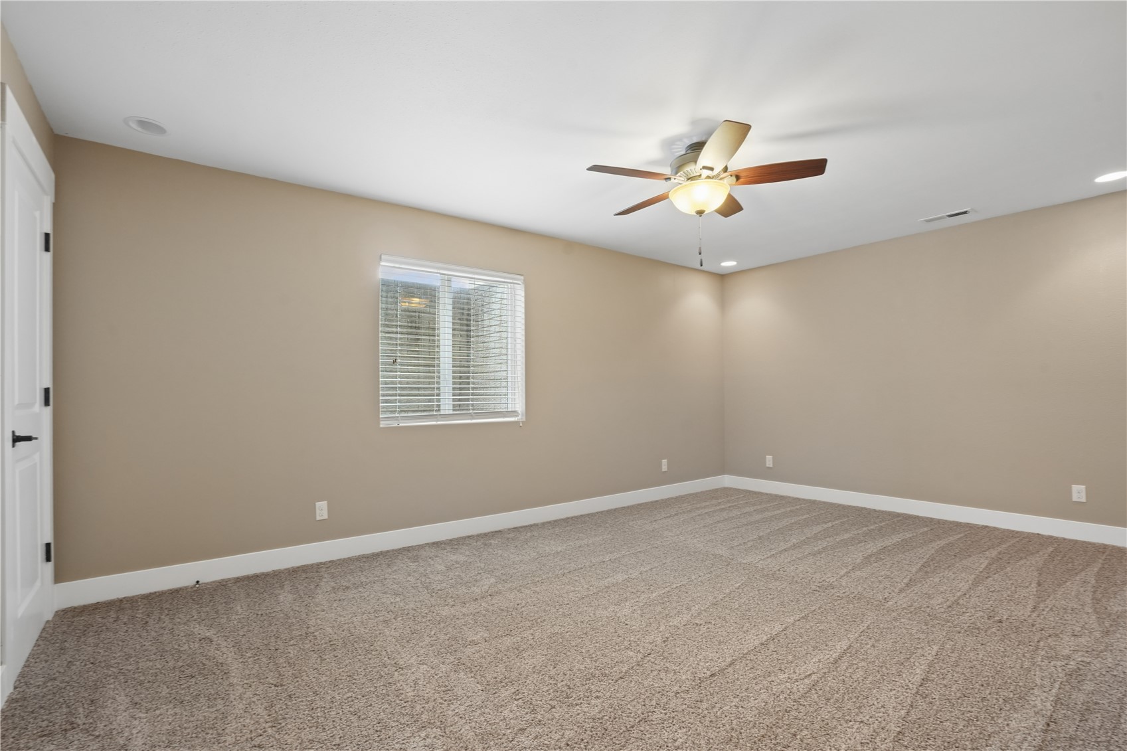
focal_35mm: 16
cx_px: 564
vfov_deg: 73.7
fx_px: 501
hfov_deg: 96.7
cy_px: 376
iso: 800
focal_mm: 16
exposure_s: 1/20
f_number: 9
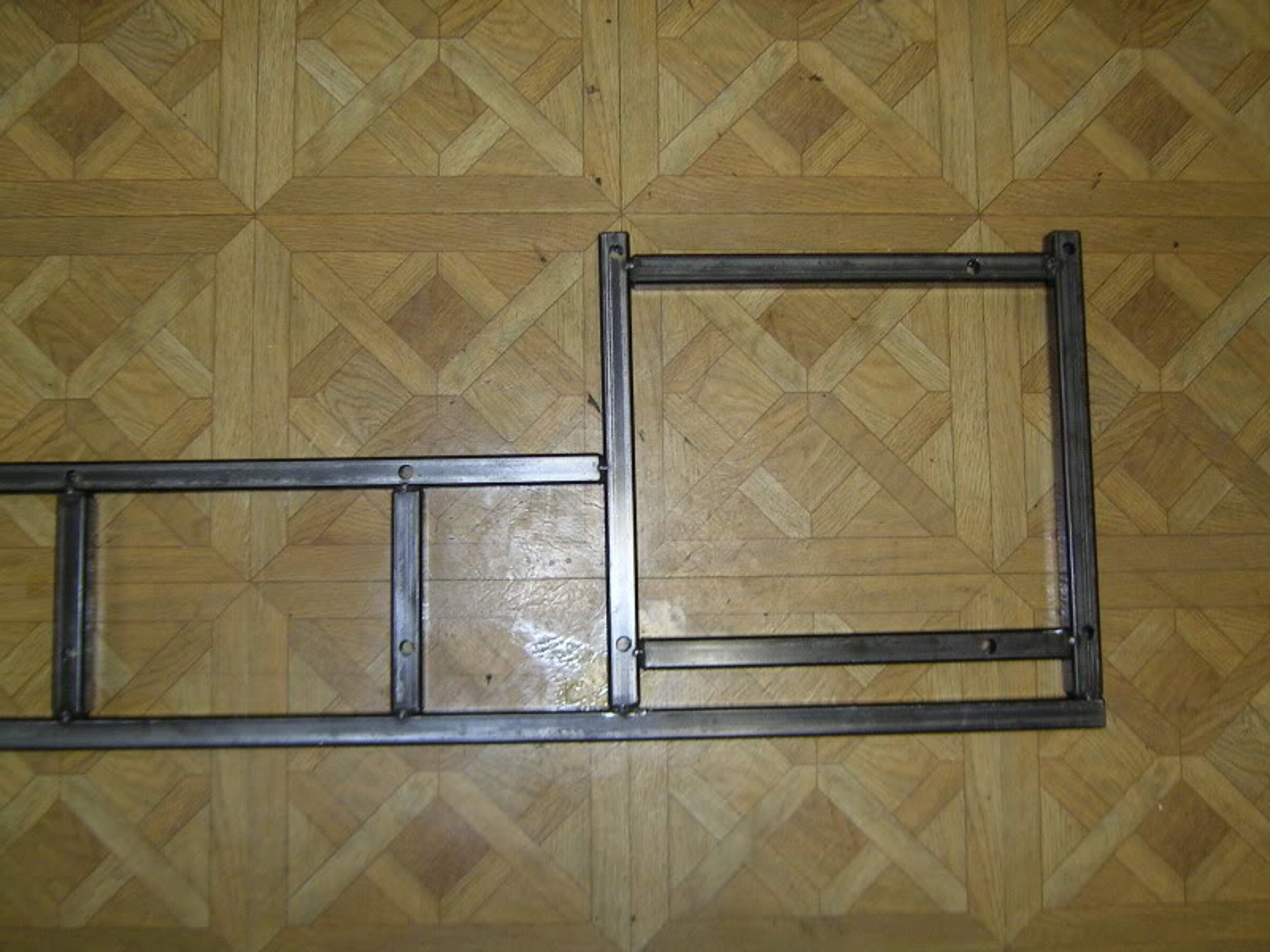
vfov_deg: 39.7
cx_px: 635
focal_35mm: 36
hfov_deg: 51.4
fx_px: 1321
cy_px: 476
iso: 100
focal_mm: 5.6
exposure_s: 1/30
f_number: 2.8
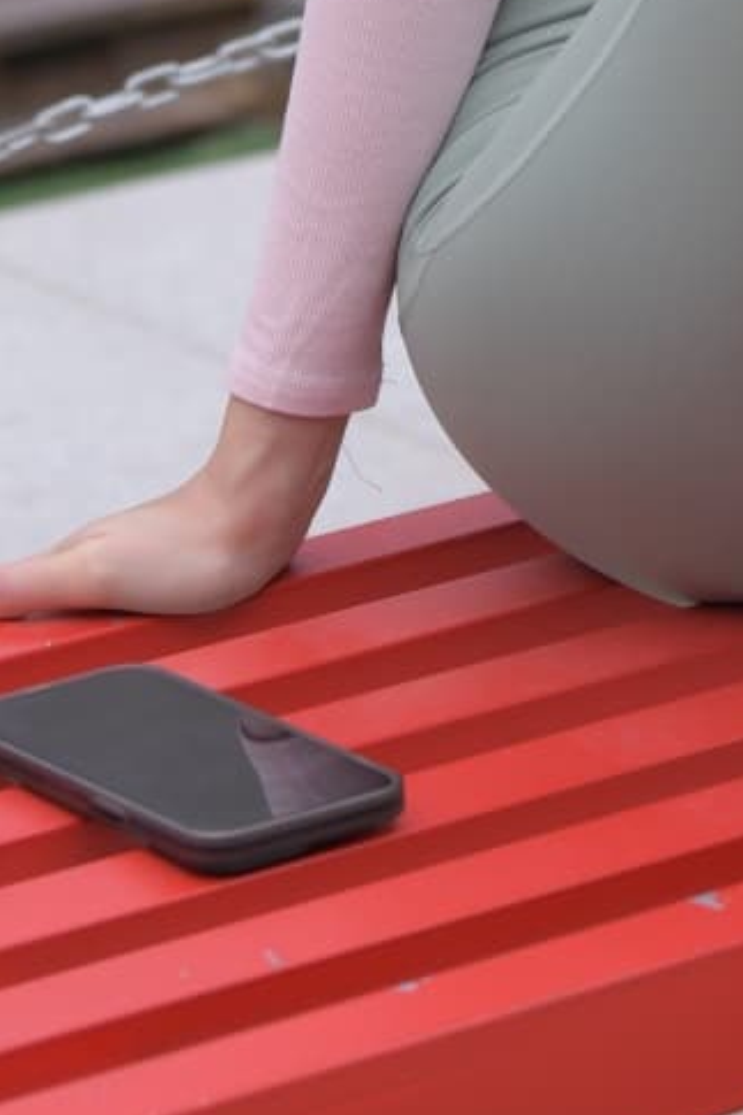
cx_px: 897
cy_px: -651
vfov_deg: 7.8
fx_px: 8054
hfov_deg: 5.3
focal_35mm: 260
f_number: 4
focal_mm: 70
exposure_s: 1/400
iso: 180
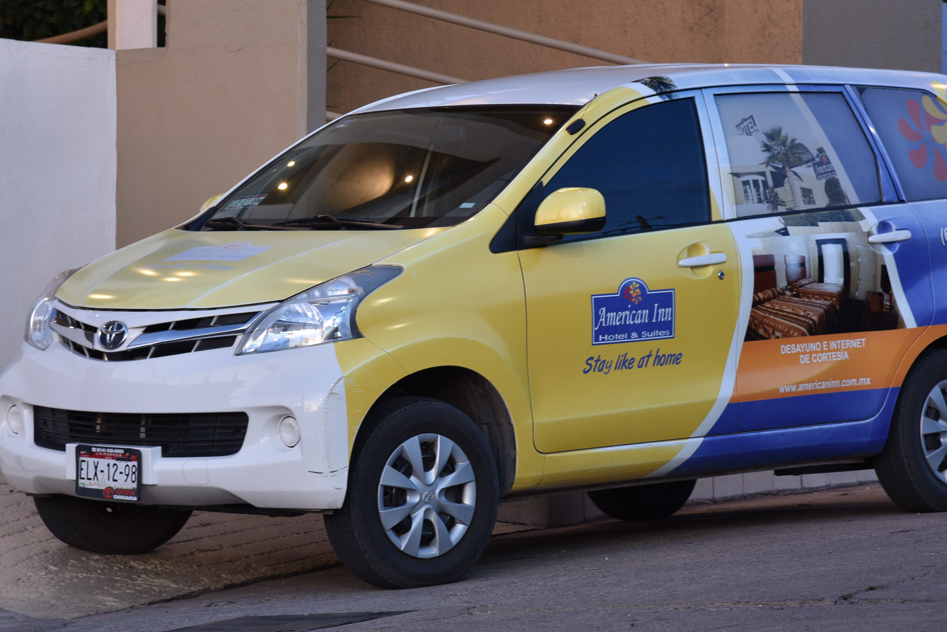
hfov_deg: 15.2
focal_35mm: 135
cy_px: 295
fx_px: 3553
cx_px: 474
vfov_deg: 10.2
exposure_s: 1/8
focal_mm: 105
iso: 640
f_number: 8
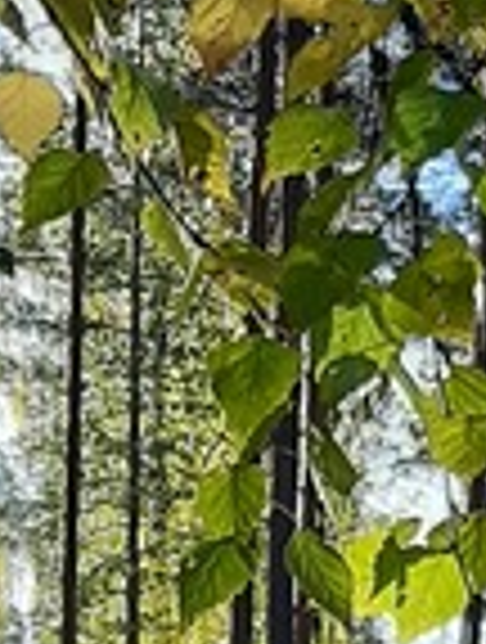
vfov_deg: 12.1
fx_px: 2702
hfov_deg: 10.3
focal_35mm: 145
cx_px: 130
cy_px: 1293
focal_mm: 3.93
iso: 40
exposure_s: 1/546
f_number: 1.7
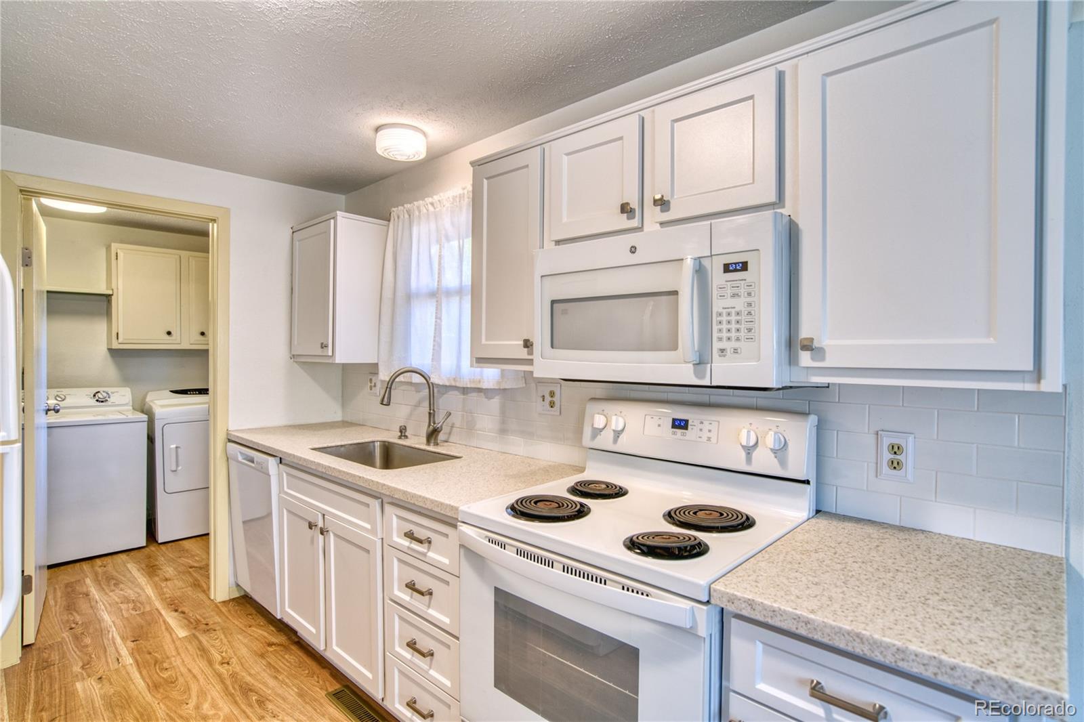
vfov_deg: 67.4
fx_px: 542
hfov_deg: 90.0
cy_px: 361
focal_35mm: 18
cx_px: 542
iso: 500
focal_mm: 18
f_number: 4
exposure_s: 1/50
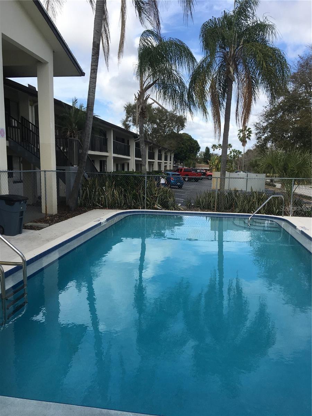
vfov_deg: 61.7
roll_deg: -1.6
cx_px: 156
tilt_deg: -7.9
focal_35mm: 29
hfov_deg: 48.2
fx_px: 349
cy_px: 208
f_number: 2.2
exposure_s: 1/1570
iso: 25
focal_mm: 4.15
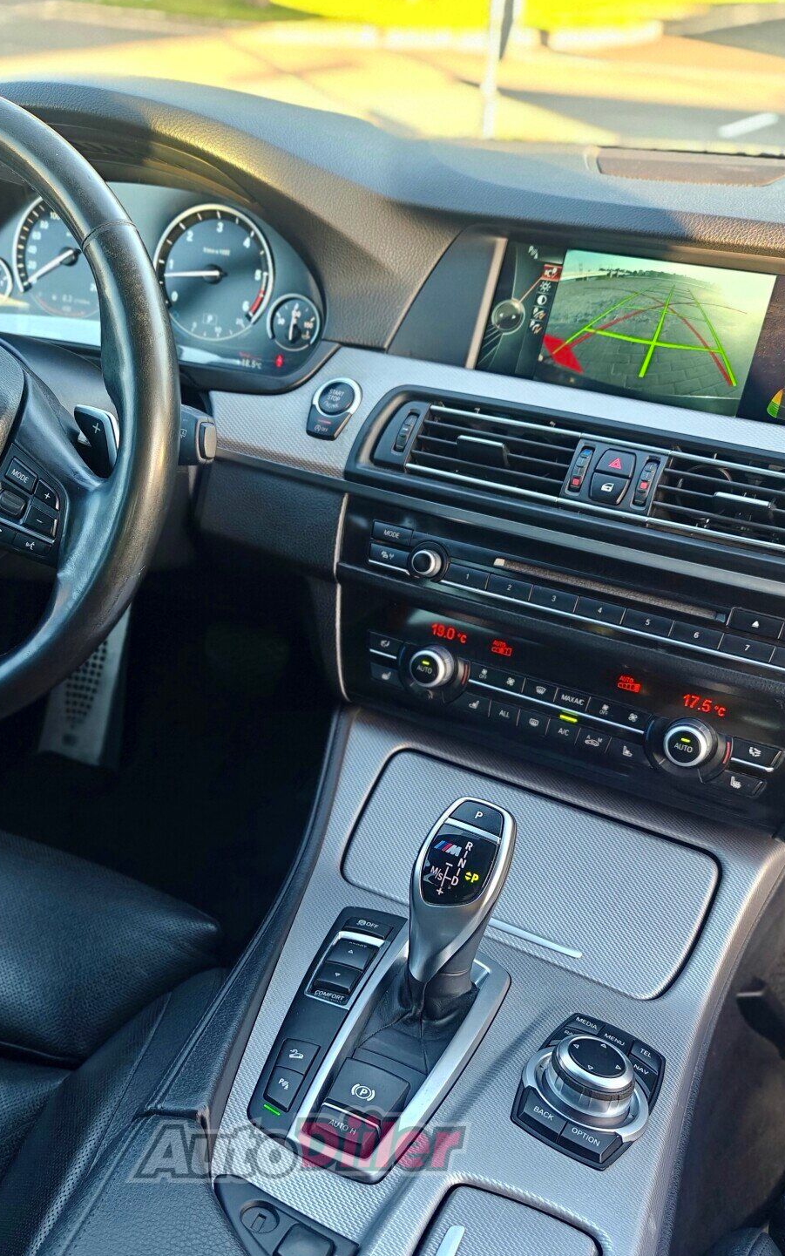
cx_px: 299
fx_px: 1129
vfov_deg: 58.1
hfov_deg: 38.1
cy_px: 633
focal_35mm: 33
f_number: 4
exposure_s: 1/100
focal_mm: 6.06
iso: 64
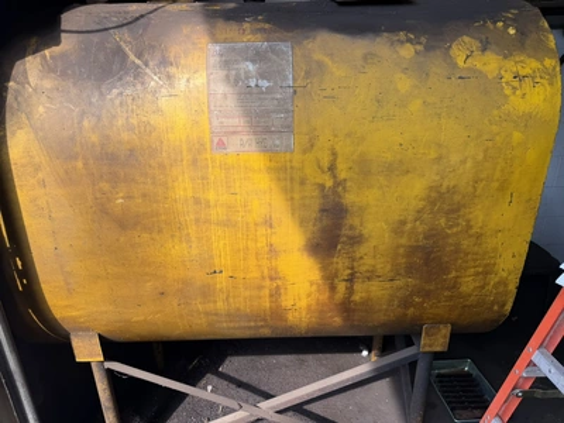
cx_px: 282
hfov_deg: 71.6
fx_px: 391
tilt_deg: -23.3
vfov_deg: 56.8
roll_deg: +0.7
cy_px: 212
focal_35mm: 24
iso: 80
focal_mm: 6.76
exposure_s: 1/654
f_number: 1.78
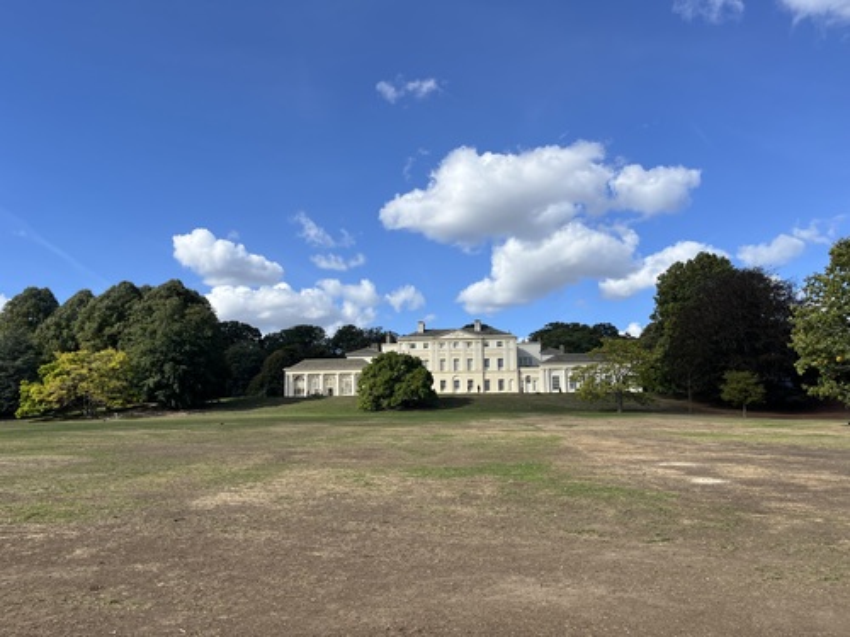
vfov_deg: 53.1
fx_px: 638
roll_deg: +0.3
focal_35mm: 26
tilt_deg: +11.3
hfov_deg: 67.3
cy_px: 318
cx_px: 425
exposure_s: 1/4310
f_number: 1.6
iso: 50
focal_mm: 5.1
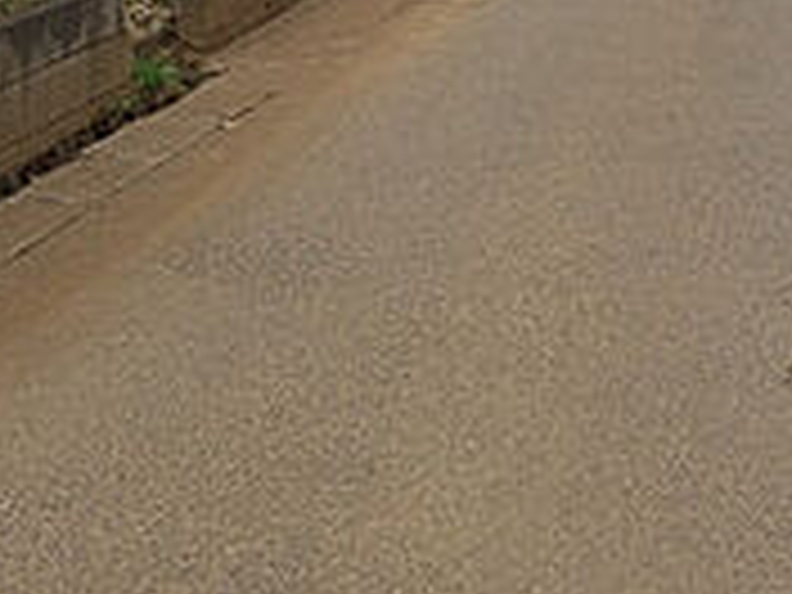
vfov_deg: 16.2
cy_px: -333
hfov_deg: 23.6
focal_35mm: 82
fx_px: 1876
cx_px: 608
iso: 29
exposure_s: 1/1064
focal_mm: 4.53
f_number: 1.7
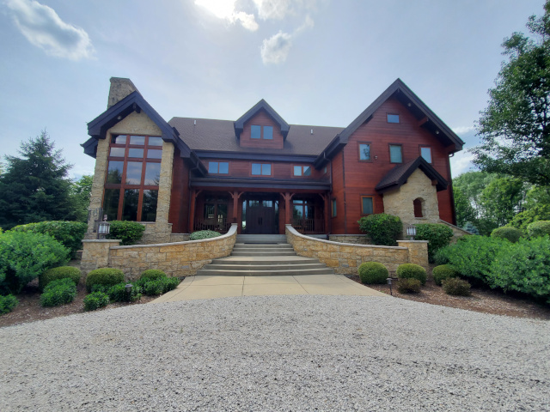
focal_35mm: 13
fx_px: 207
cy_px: 206
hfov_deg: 106.2
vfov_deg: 89.9
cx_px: 275
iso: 50
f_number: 2.2
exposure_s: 1/1251
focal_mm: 1.8
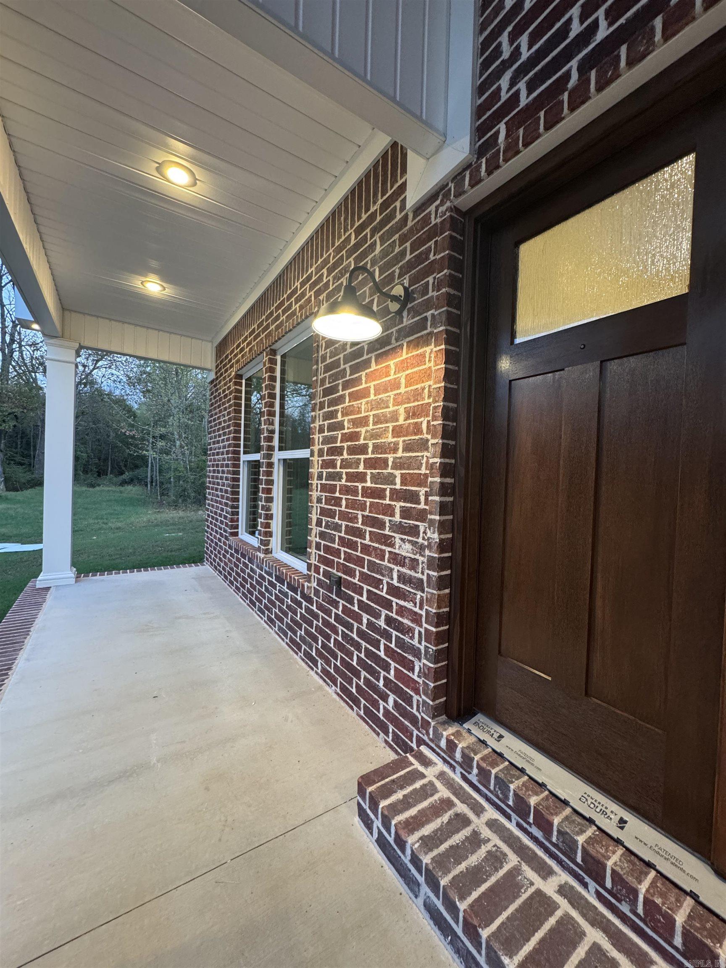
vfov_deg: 102.1
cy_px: 484
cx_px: 363
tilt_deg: -1.5
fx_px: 391
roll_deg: -2.0
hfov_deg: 85.7
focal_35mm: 14
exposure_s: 1/60
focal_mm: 2.22
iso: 320
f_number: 2.2
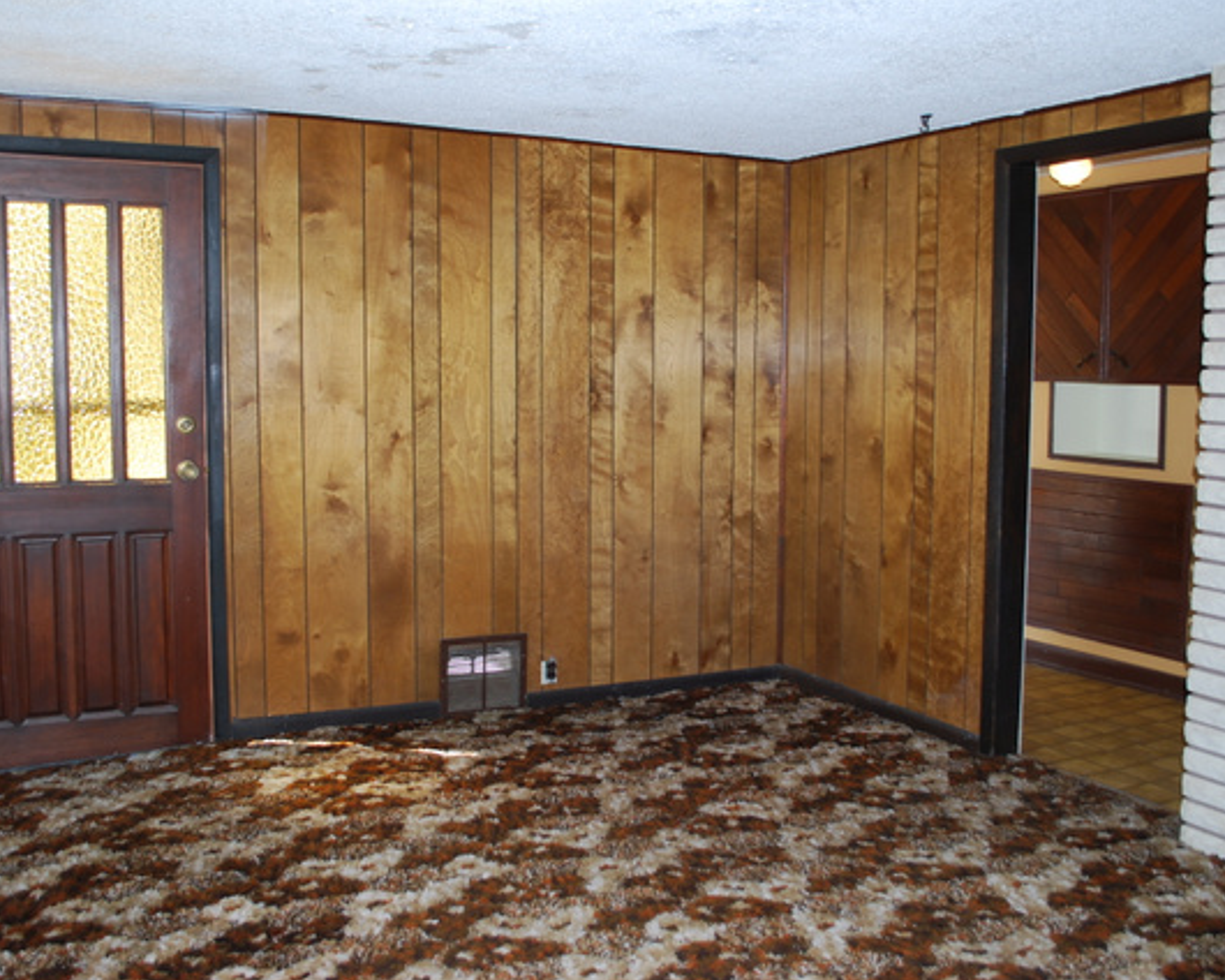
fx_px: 1233
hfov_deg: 52.8
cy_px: 490
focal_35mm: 34
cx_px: 603
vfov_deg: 43.4
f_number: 3.8
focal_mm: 20
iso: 200
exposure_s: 1/60
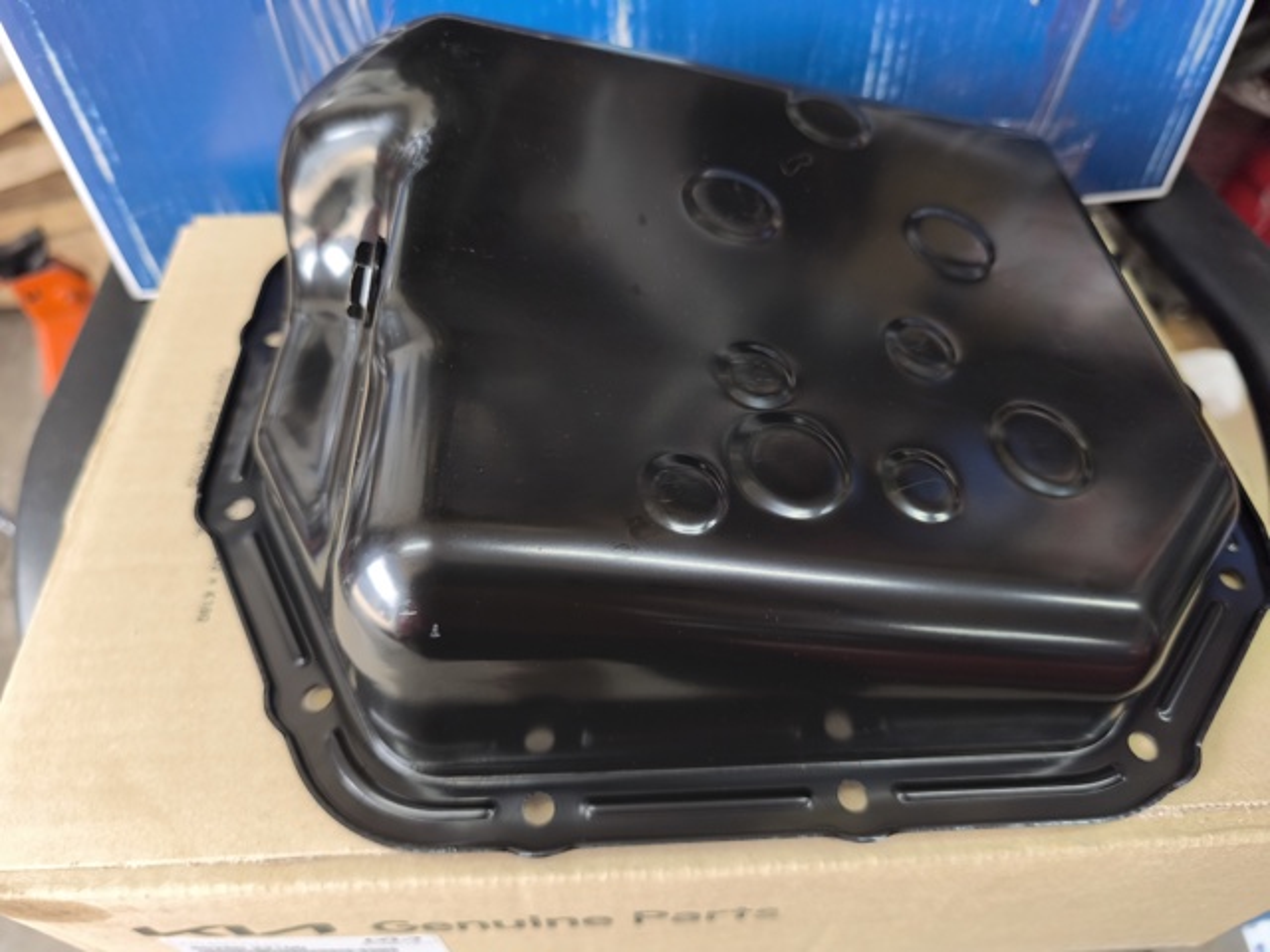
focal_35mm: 23
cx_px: 635
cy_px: 476
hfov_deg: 73.9
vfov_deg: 58.9
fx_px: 844
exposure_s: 1/100
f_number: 1.6
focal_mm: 6.57
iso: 160
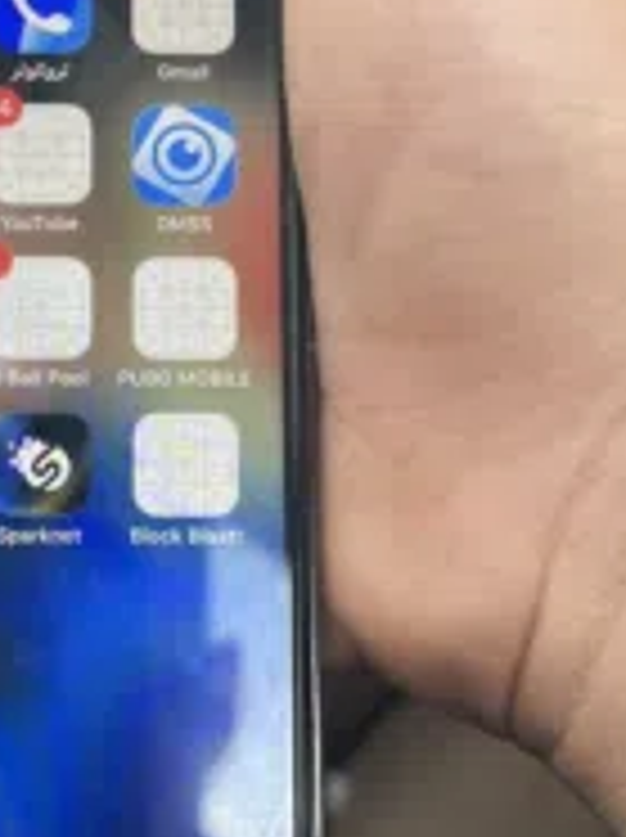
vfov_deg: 34.4
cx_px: 41
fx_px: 1353
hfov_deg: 25.1
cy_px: 459
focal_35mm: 56
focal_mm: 5.1
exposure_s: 1/121
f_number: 1.6
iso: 125
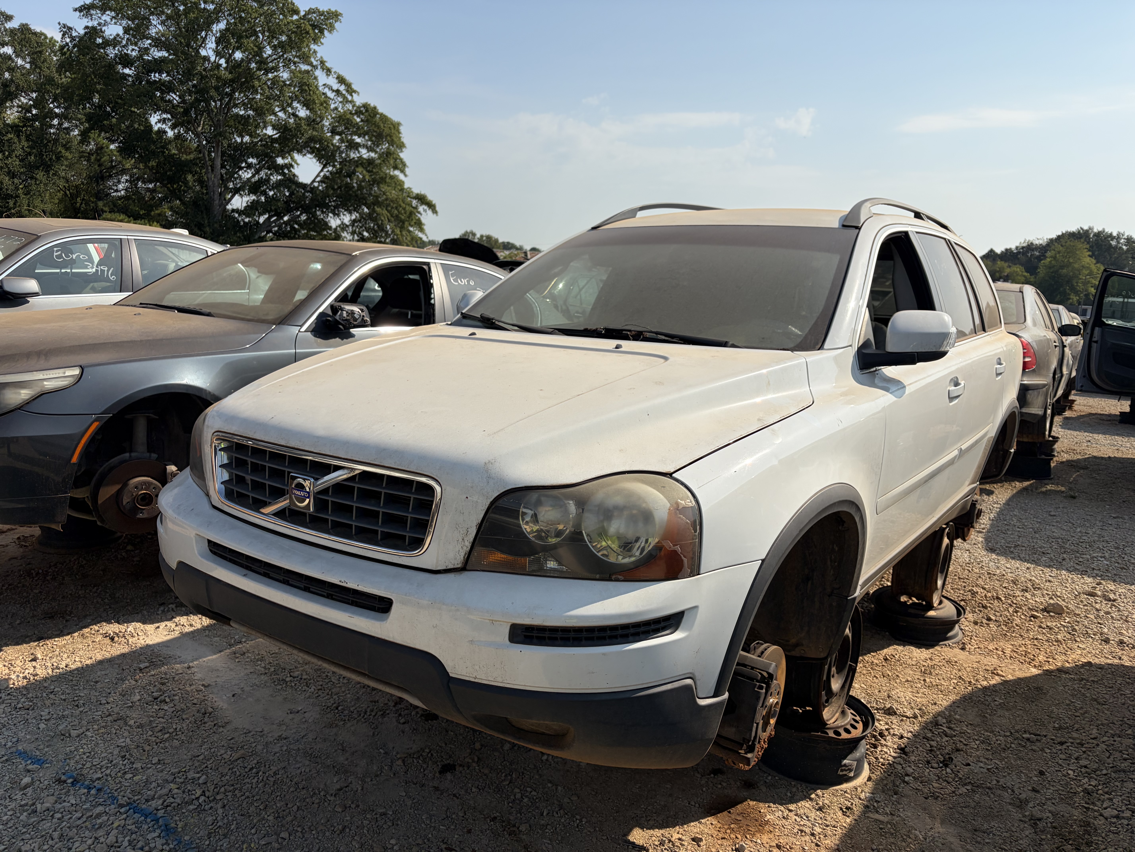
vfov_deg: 53.1
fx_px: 852
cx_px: 568
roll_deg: -3.0
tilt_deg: -9.4
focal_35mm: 26
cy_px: 426
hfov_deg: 67.3
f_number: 1.6
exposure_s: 1/6329
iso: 50
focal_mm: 5.96
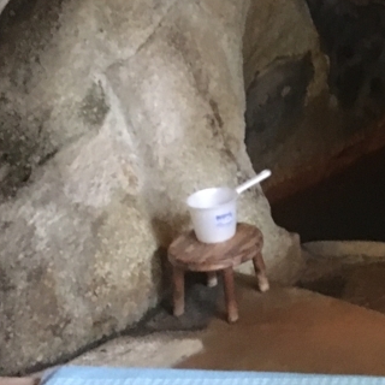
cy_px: 35
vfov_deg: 20.7
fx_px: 1032
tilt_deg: -14.8
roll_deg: +2.3
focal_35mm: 82
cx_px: 511
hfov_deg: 19.4
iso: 500
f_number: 2.2
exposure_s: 1/15
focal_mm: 4.15
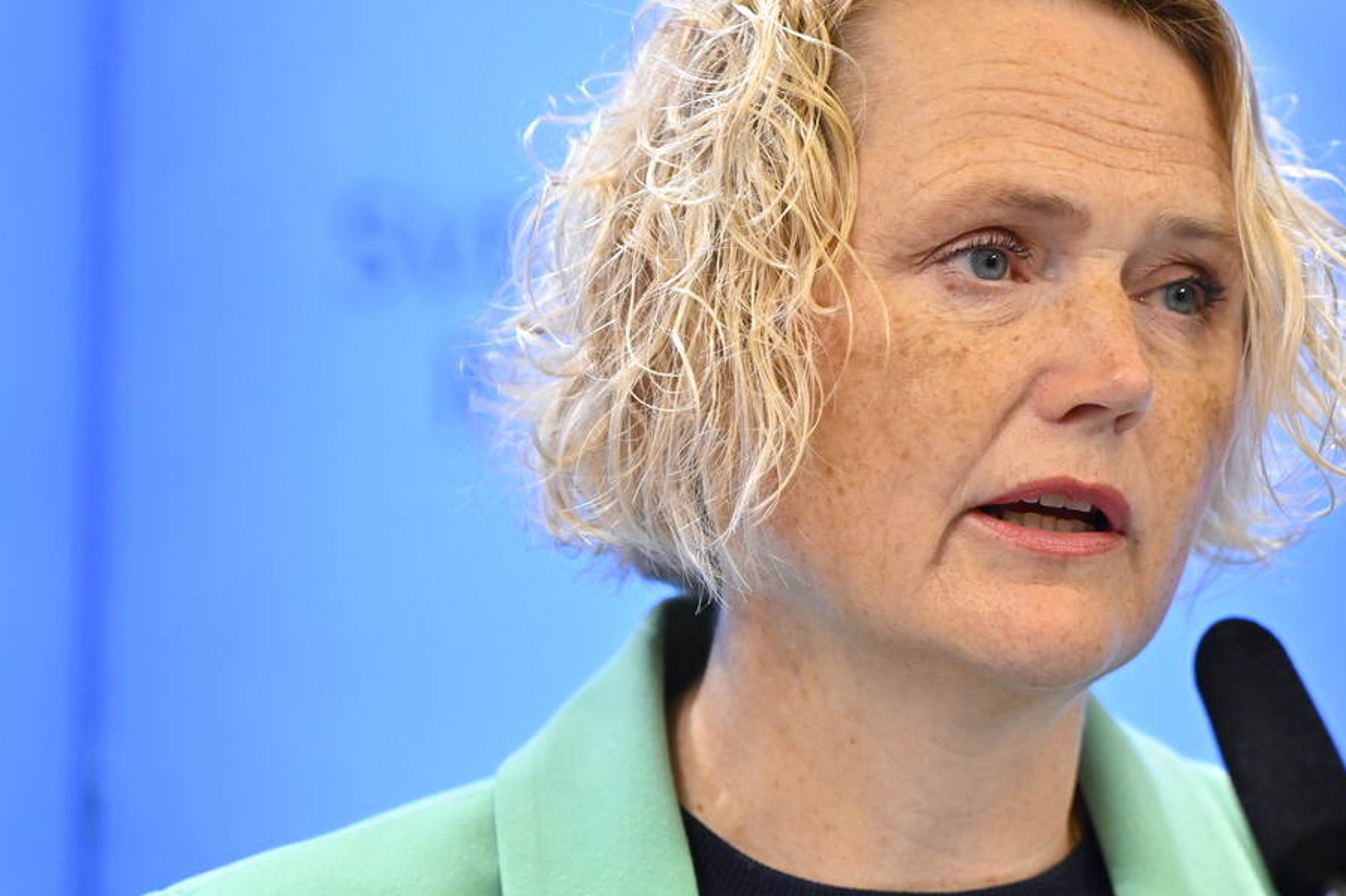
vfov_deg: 5.1
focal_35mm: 267
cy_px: 464
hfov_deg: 7.7
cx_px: 906
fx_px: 9980
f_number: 2.8
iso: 2000
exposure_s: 1/500
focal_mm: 150
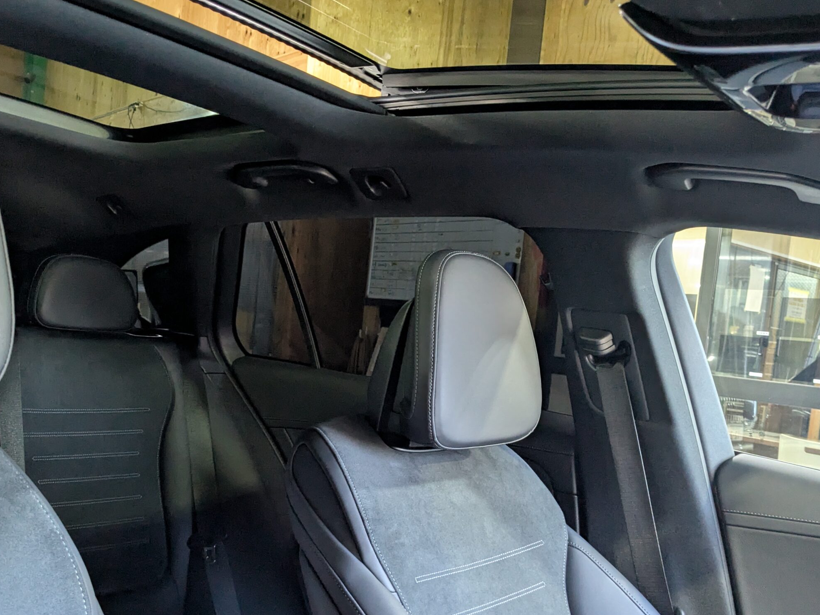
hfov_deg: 52.5
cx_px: 362
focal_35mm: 35
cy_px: 372
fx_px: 829
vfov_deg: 40.5
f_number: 1.73
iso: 321
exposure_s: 1/40
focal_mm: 4.38
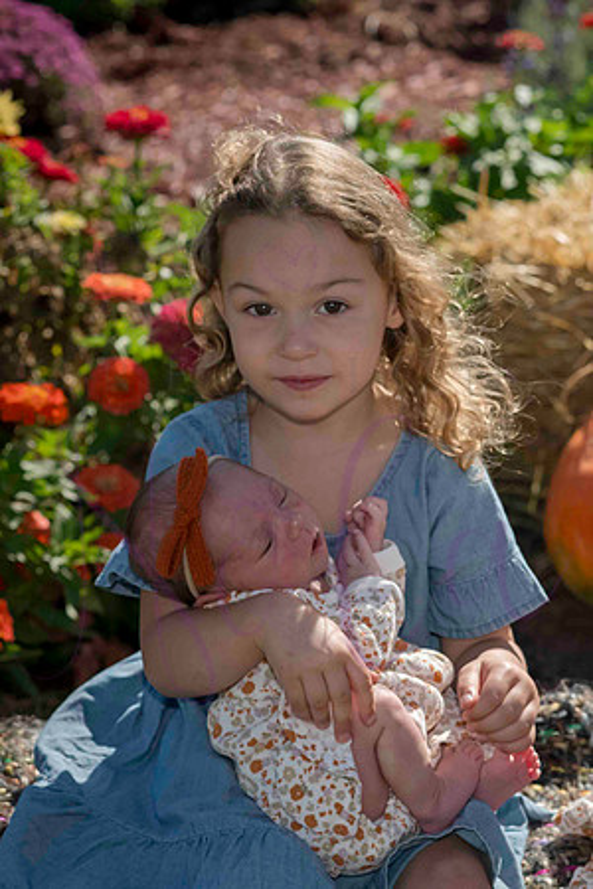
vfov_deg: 14.0
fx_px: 3610
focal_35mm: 146
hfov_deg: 9.3
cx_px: 583
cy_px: 380
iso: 400
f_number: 6.3
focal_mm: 85
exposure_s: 1/1250
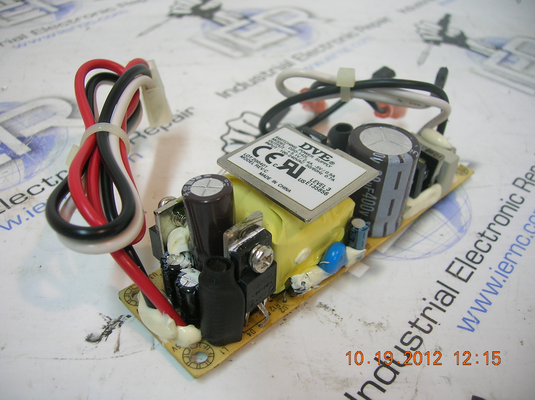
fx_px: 525
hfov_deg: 54.0
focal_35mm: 34
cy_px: 200
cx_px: 268
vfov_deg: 41.7
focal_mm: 5.7
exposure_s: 1/4.7
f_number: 2.9
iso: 50
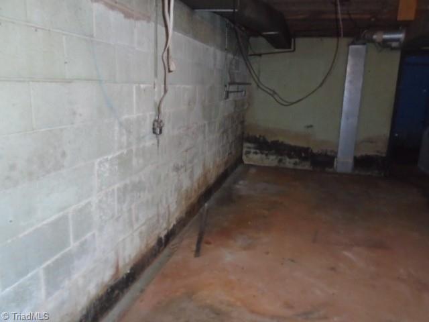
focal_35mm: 26
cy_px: 161
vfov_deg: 53.1
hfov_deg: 67.3
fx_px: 322
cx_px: 214
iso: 400
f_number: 3.2
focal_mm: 4.6
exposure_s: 1/30
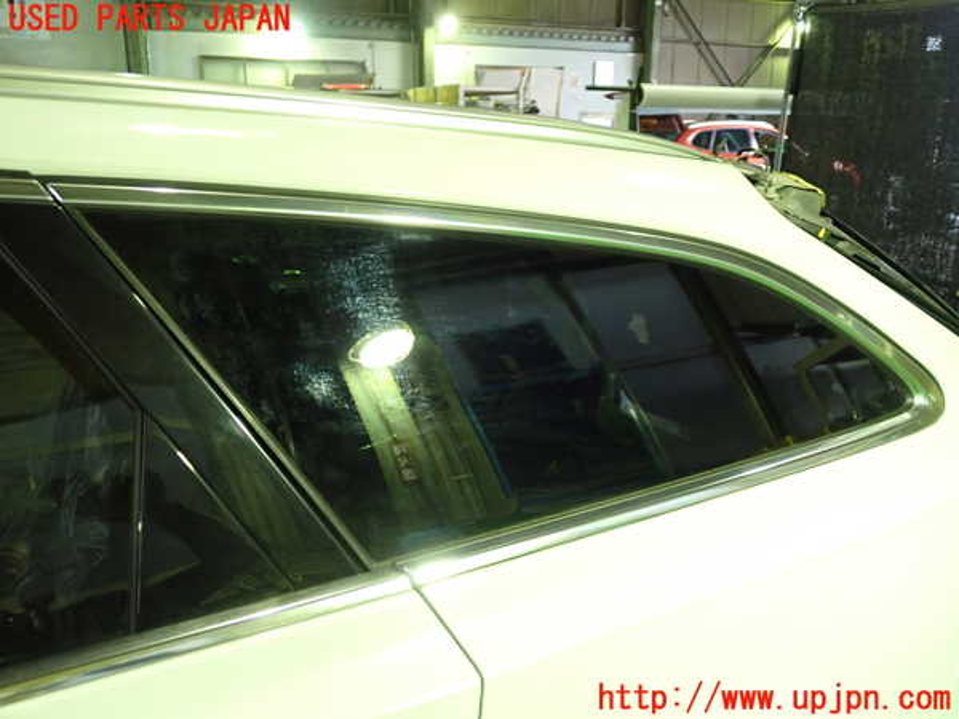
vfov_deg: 46.8
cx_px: 480
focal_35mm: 30
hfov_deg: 60.0
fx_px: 831
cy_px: 360
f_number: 2.3
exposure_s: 1/30
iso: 500
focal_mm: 5.4
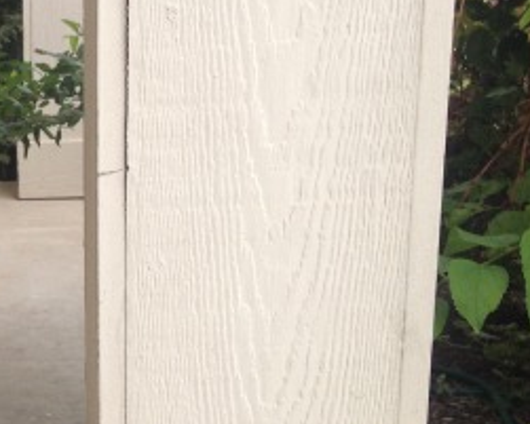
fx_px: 1365
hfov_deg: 20.4
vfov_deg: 17.6
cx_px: -125
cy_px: 312
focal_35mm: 87
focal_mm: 4.28
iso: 50
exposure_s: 1/409
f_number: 2.4
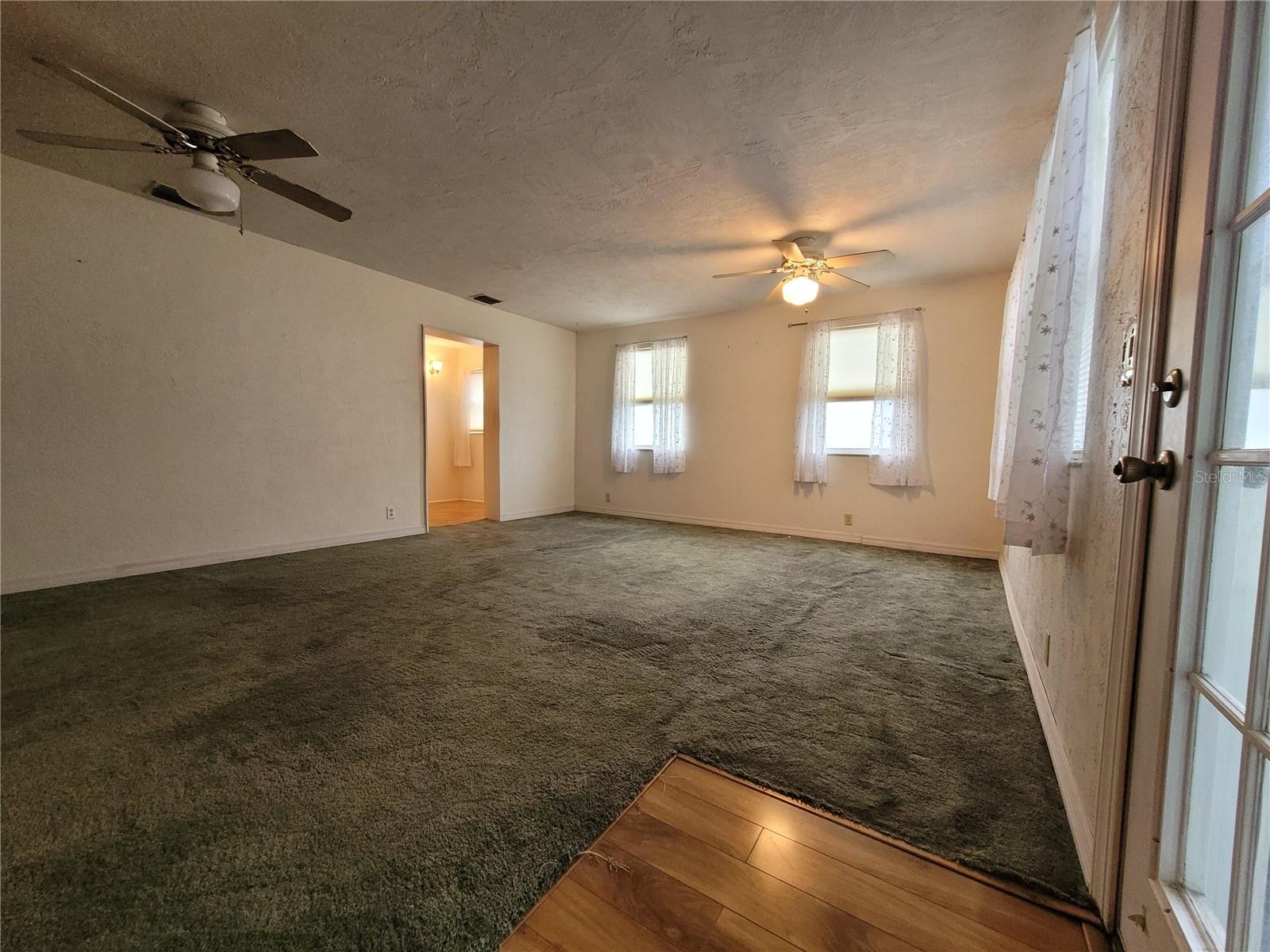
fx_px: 477
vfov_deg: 89.9
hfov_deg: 106.2
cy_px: 476
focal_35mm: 13
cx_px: 635
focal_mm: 1.74
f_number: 2.2
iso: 320
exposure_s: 1/40
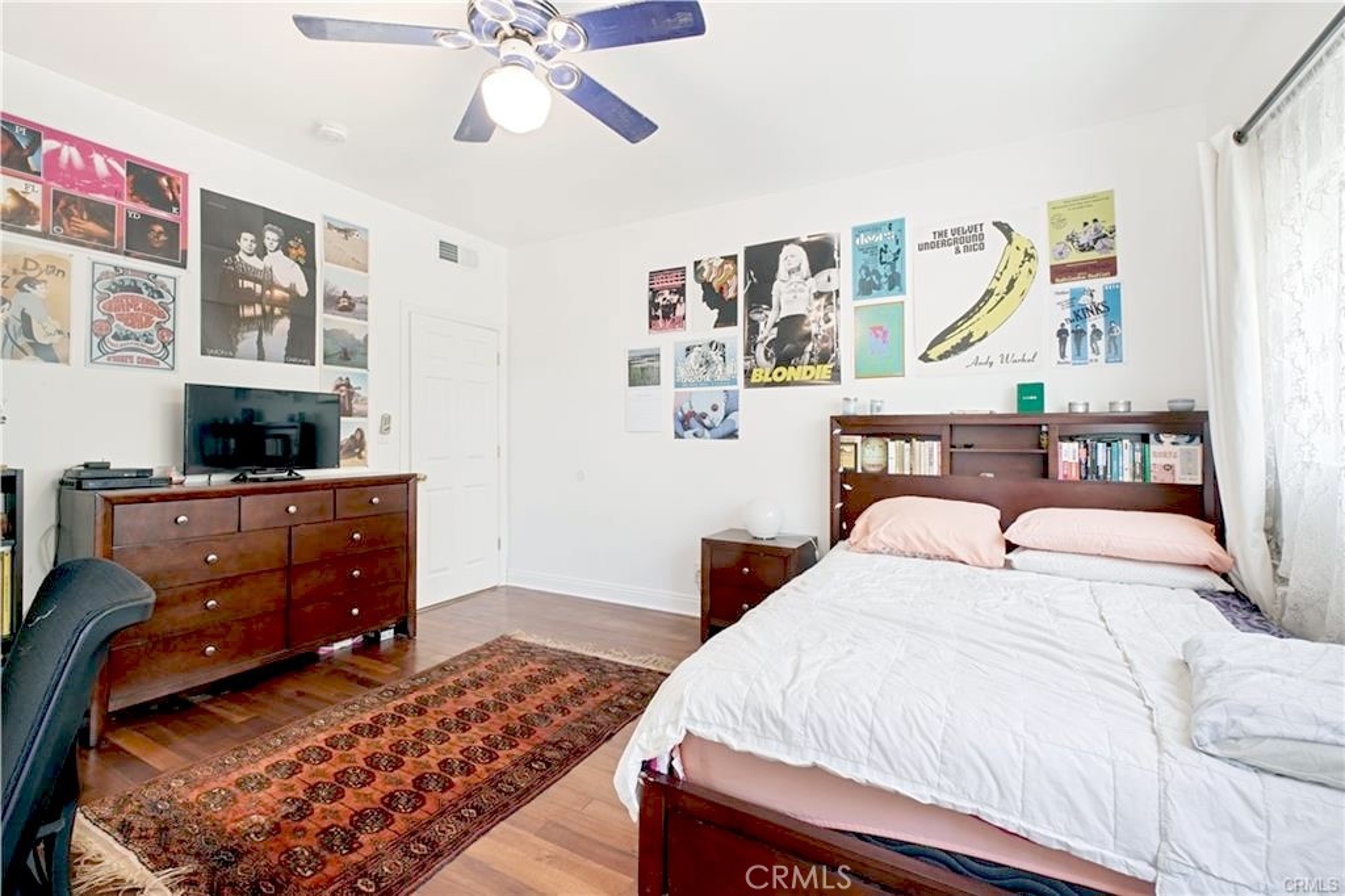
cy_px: 448
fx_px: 560
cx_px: 672
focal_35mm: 15
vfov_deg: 77.3
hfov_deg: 100.4
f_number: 8
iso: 500
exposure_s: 1/3
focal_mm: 10
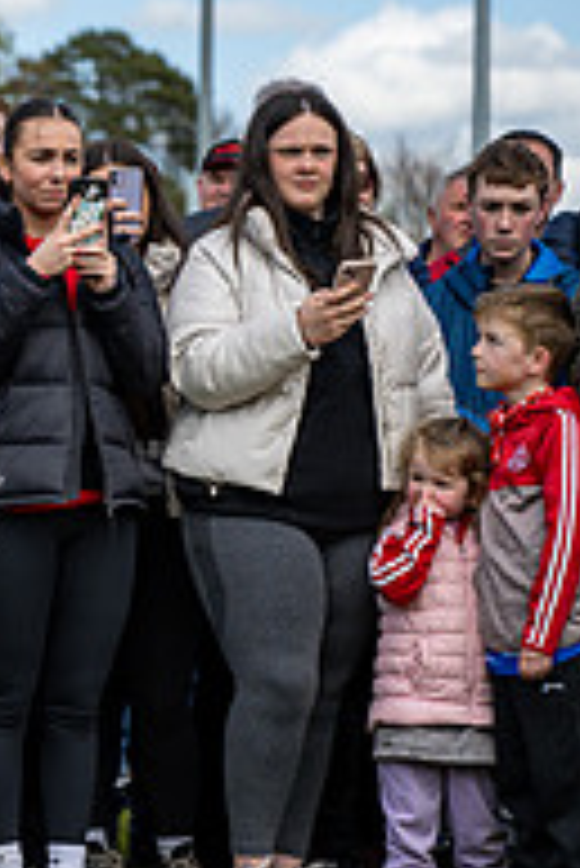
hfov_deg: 6.5
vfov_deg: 9.8
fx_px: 5066
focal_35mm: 210
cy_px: 389
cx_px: -301
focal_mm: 70
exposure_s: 1/1600
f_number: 2.8
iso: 100
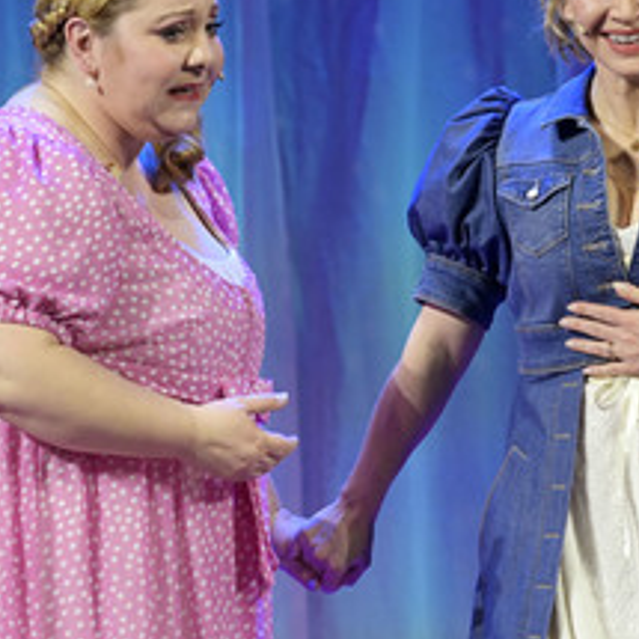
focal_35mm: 480
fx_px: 10025
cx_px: 498
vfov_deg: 3.7
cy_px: 232
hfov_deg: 3.6
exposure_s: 1/500
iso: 4000
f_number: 6.3
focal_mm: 270
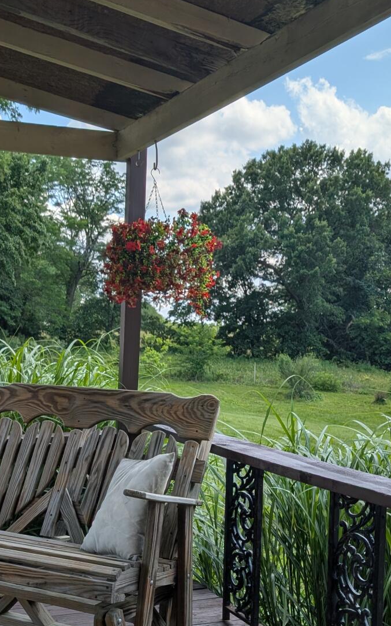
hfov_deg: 27.3
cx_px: 153
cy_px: 478
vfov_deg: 41.3
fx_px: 802
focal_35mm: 47
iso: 20
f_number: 1.68
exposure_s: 1/1151
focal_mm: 6.9
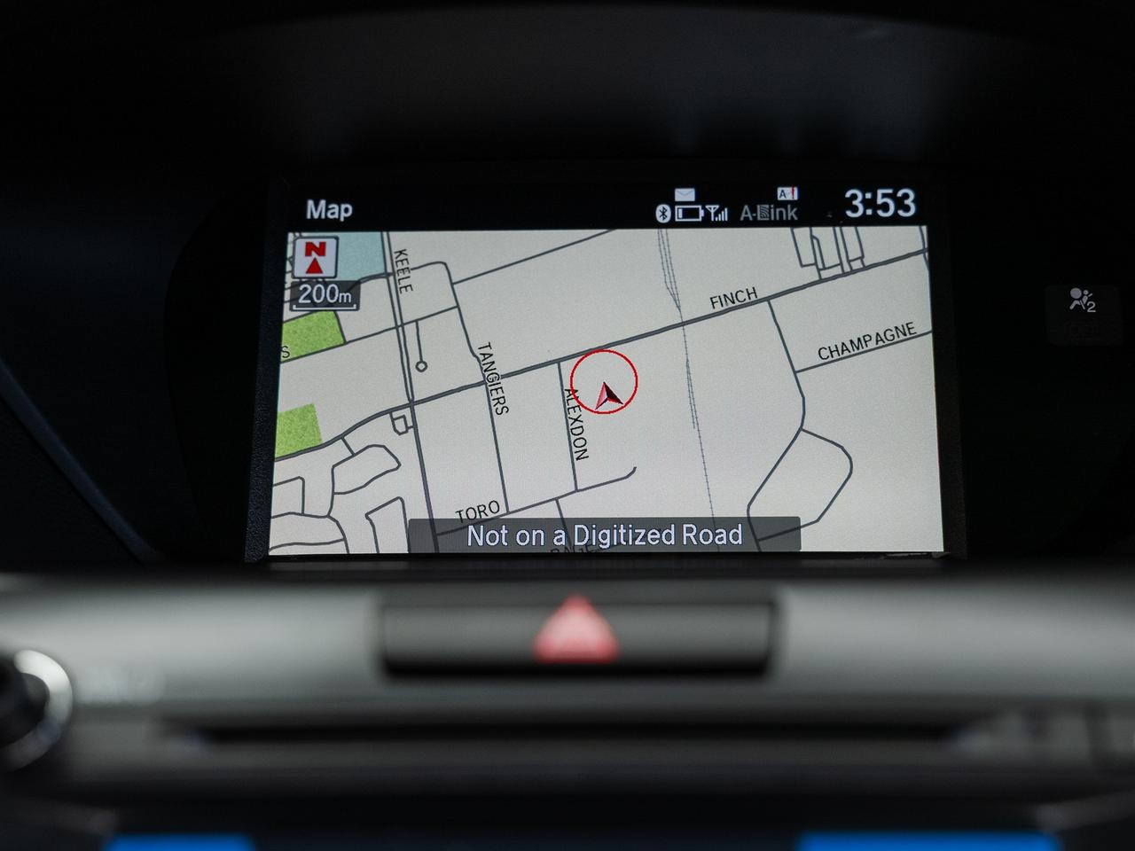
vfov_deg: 27.6
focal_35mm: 53
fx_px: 1732
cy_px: 433
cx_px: 614
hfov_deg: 36.3
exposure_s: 1/50
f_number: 3.5
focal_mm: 42.8
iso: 250
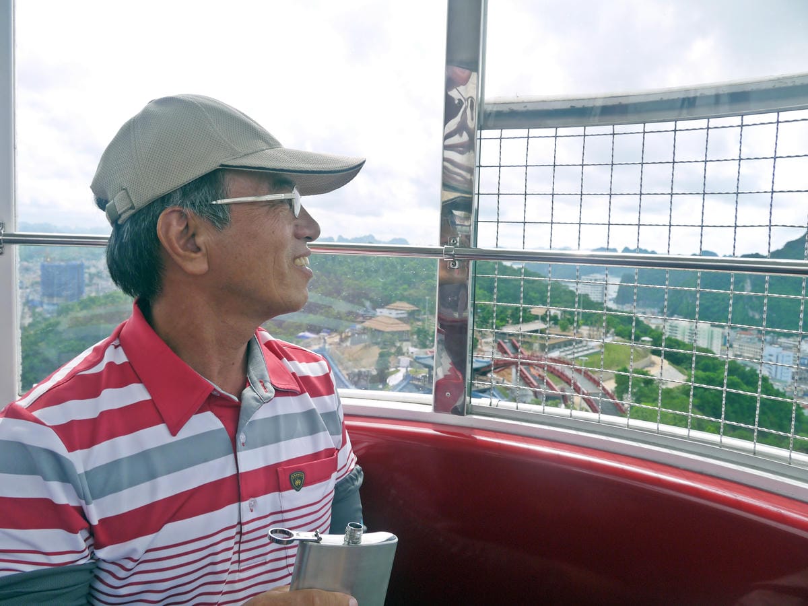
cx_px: 404
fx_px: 654
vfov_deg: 49.7
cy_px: 303
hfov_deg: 63.4
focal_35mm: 28
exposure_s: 1/400
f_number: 6.3
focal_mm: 14
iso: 160
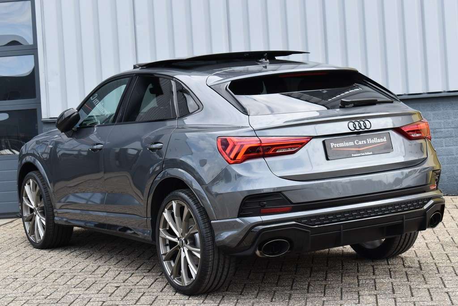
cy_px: 153
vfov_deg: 17.5
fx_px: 993
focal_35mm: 78
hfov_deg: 26.0
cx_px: 229
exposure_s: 1/250
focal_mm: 52
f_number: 8
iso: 280
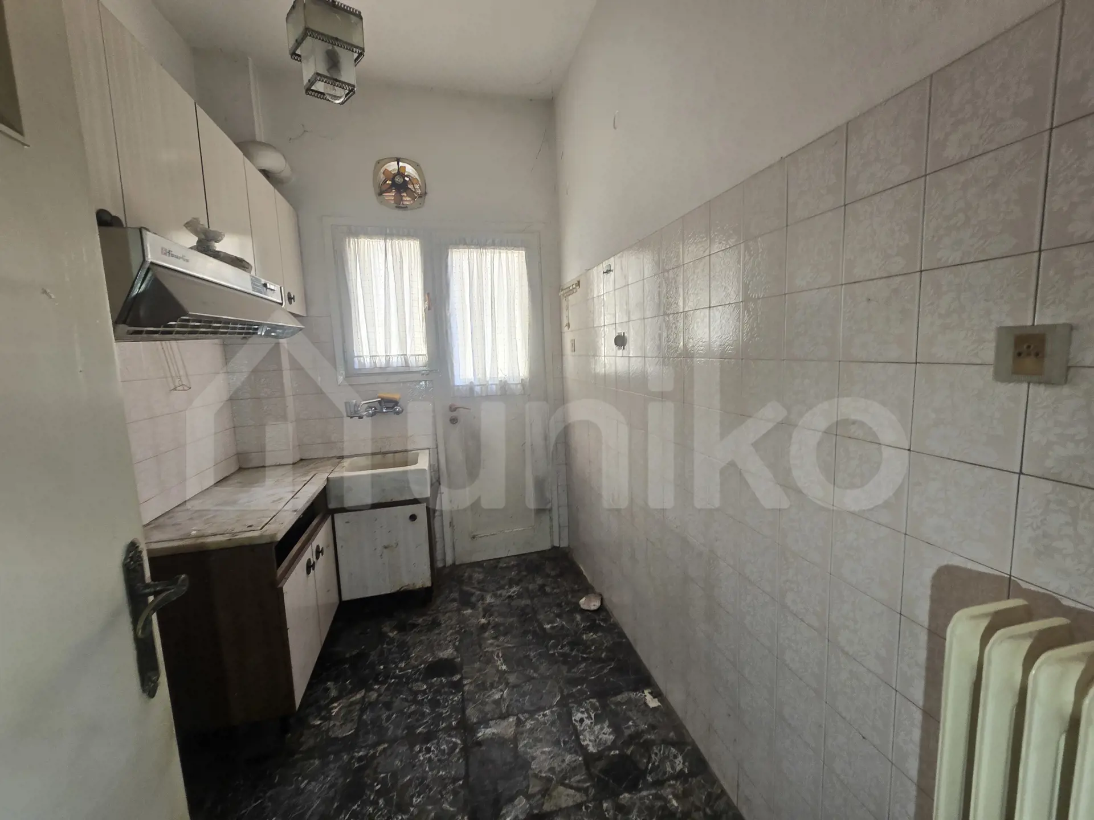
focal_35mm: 13
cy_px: 410
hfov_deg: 106.2
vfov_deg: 89.9
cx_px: 547
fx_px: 411
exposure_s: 1/50
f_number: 2.2
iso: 64
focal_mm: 2.2
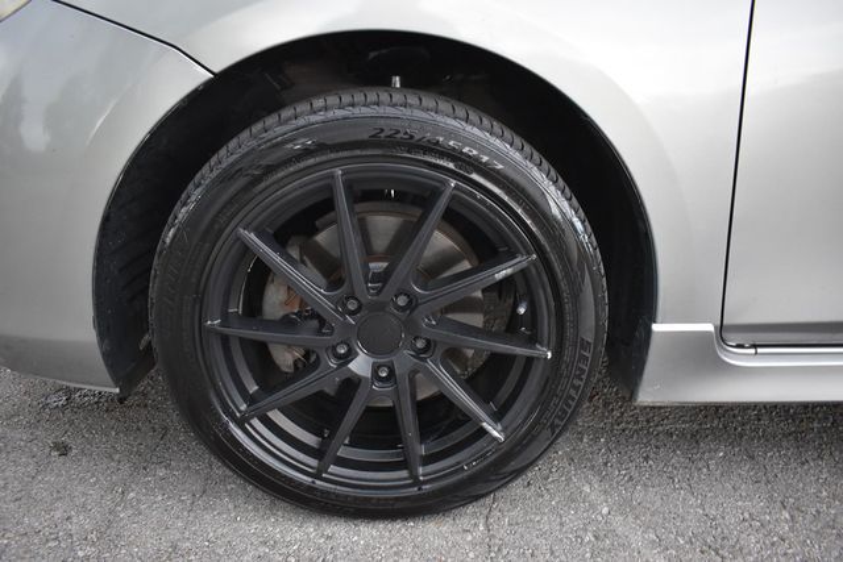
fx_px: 632
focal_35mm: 27
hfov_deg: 67.4
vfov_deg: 48.0
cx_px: 422
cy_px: 281
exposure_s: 1/250
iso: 800
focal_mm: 18
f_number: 3.5
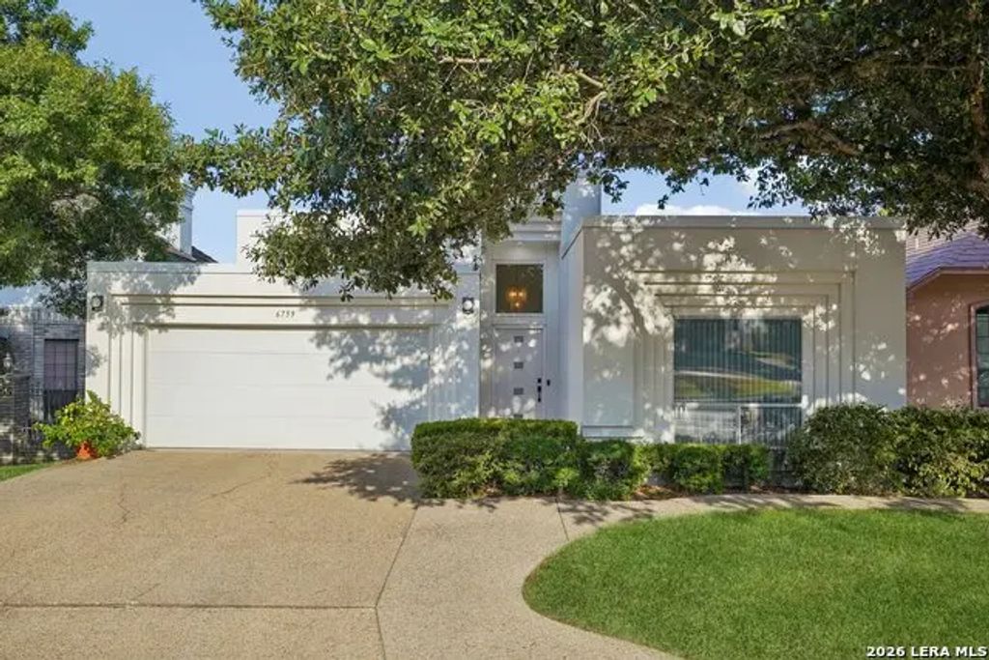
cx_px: 494
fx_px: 879
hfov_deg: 58.7
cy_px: 330
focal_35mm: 32
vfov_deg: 41.1
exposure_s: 1/250
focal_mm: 32
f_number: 8
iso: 100
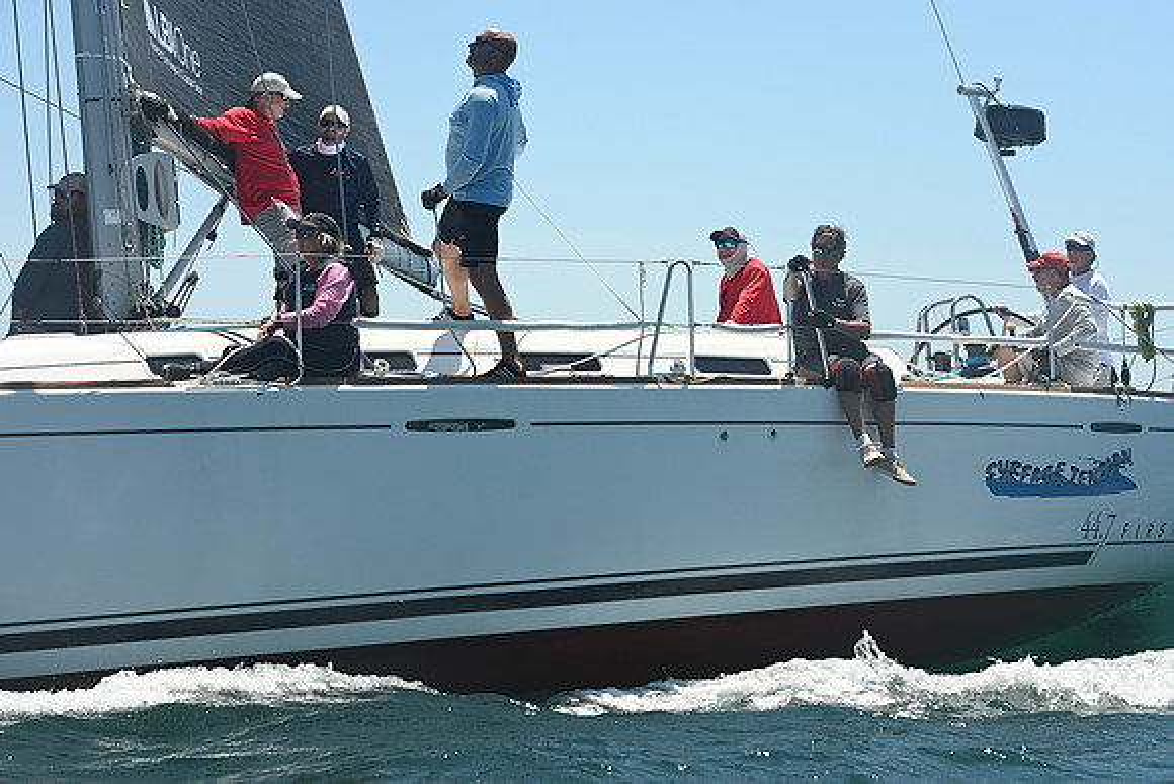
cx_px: 587
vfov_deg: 15.2
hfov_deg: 22.6
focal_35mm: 90
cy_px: 392
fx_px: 2936
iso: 320
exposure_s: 1/1000
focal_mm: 90
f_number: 8
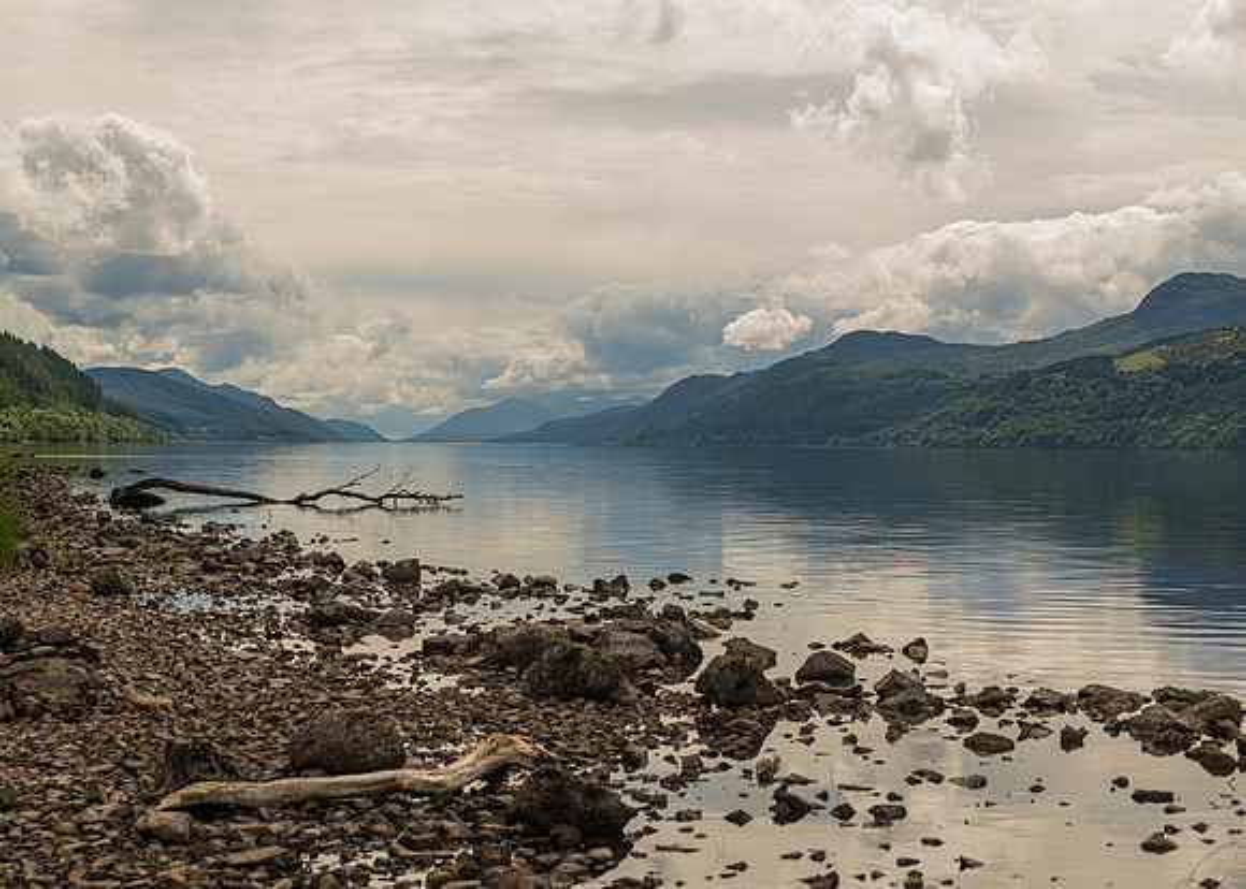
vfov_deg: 17.4
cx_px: 746
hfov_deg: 24.2
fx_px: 2900
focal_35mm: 82
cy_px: 397
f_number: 7.1
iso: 100
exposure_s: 1/500
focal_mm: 70
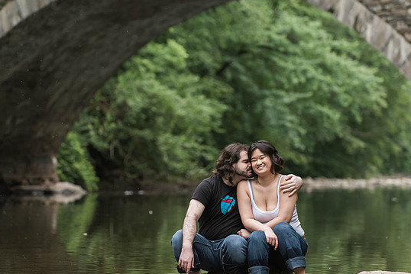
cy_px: 142
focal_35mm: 154
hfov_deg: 13.3
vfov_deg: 8.9
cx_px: 204
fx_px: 1759
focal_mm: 140
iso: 1600
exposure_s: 1/250
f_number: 4
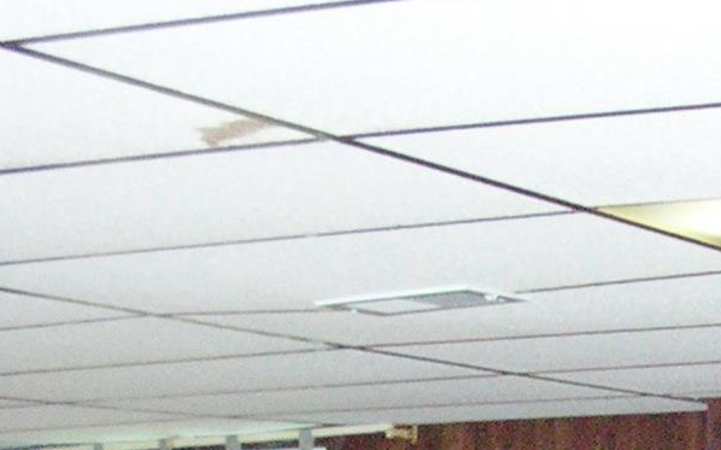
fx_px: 2867
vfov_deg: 8.5
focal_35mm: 146
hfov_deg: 13.2
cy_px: 881
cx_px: 1221
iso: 281
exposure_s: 1/60.1
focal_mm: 6
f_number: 2.7
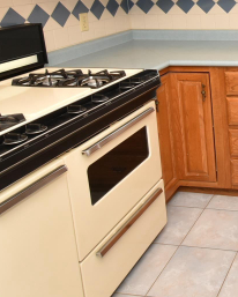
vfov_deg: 41.9
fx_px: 361
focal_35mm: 41
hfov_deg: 29.1
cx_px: 314
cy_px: 43
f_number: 9
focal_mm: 10
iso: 400
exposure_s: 1/80
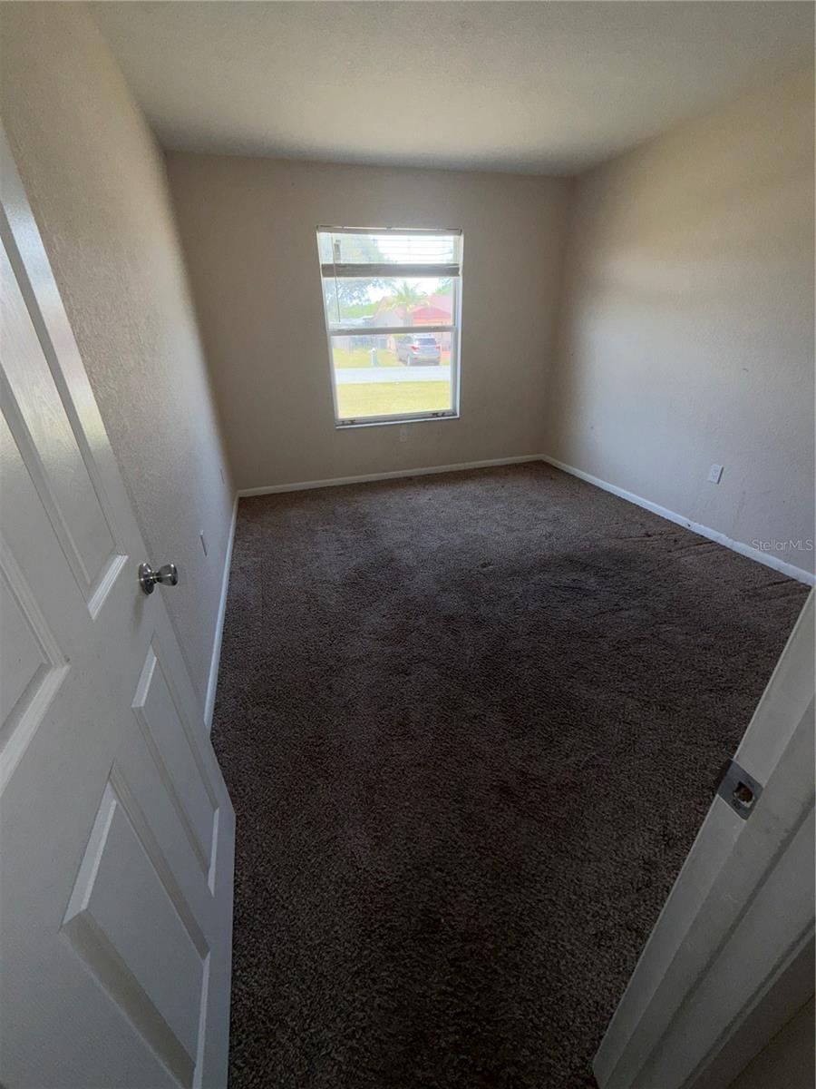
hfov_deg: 85.7
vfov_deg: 102.1
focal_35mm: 14
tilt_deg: -26.4
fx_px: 440
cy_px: 544
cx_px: 408
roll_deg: +1.7
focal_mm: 2.22
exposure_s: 1/121
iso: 16
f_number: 2.2
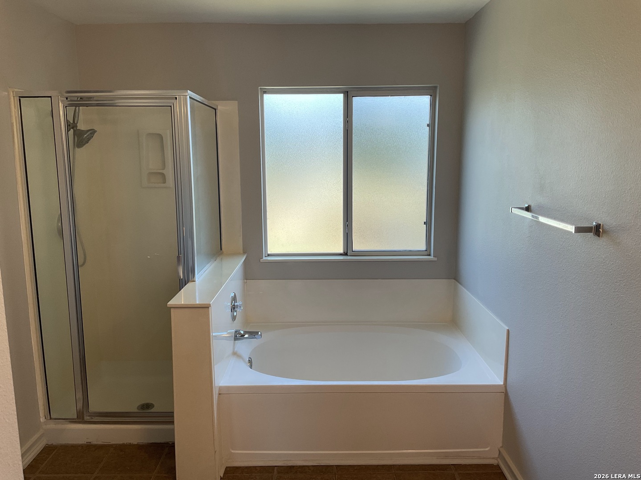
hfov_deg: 61.7
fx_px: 537
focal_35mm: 29
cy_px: 240
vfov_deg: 48.2
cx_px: 320
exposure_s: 1/120
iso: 25
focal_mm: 3
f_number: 1.8
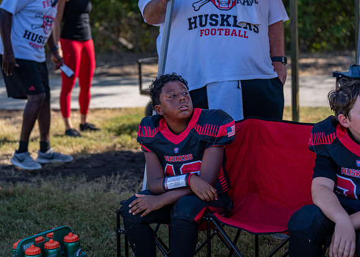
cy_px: 129
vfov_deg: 18.7
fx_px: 779
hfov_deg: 26.0
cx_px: 170
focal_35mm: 76
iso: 160
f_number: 2.8
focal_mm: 70
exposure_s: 1/800
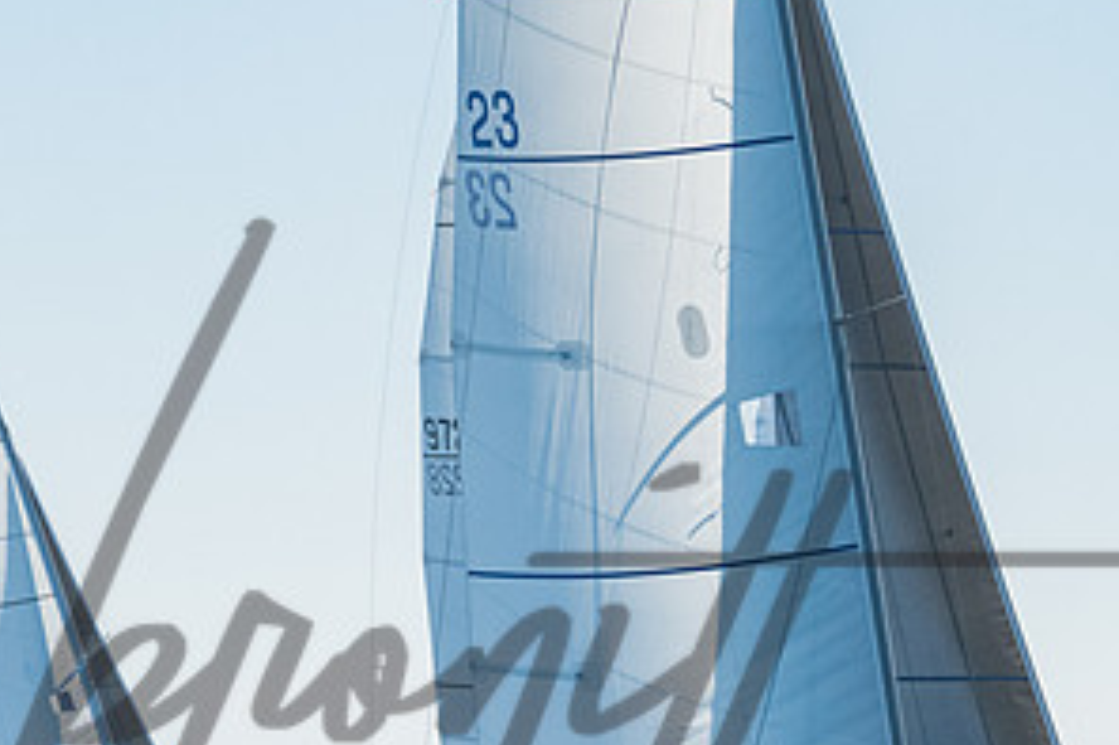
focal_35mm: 434
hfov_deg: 4.8
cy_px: 678
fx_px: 13482
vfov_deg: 3.2
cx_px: 398
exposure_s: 1/320
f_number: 10
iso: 400
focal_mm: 120
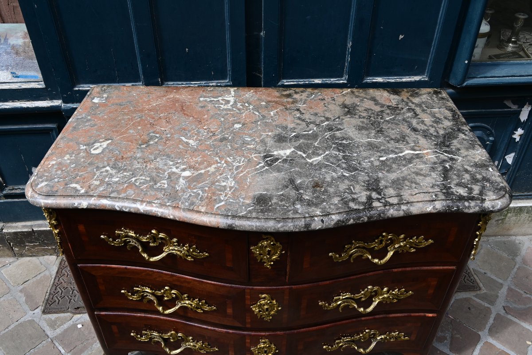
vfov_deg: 43.6
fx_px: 443
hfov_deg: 61.9
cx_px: 266
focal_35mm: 30
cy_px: 178
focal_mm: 20
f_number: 11
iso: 200
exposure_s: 1/160
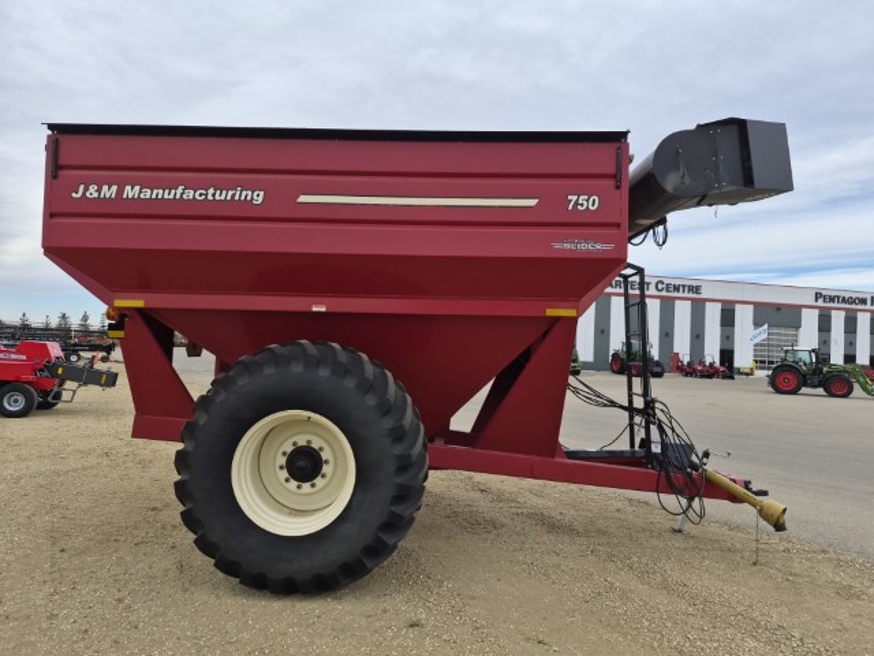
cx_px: 437
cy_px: 328
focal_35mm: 23
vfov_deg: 58.9
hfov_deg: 73.9
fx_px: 581
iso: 80
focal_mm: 5.4
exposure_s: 1/2952
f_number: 1.8
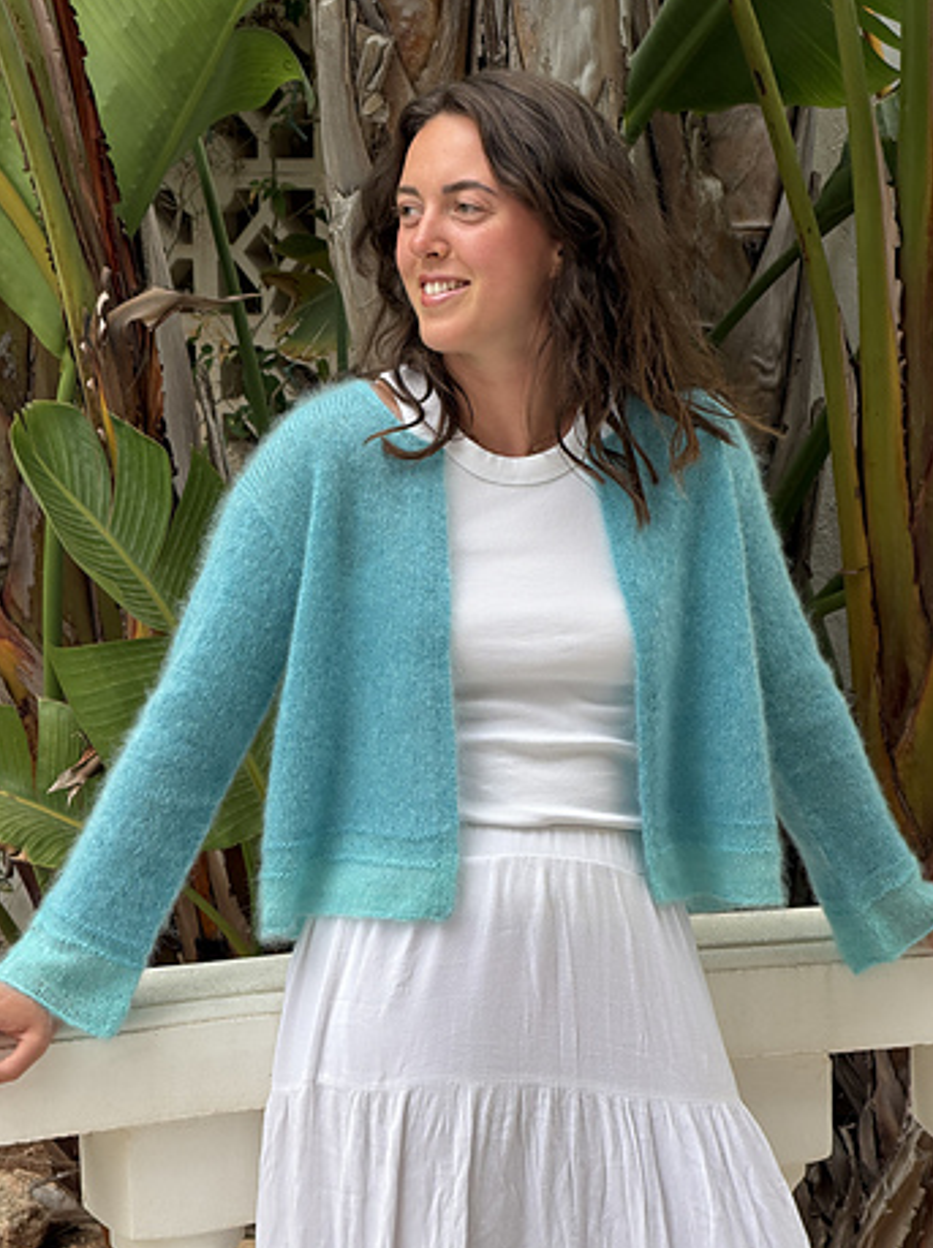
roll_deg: +0.4
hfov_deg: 13.6
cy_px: 639
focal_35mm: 109
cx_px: 454
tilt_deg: -6.9
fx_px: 3926
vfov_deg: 18.1
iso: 50
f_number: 2.8
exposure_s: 1/121
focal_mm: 16.89
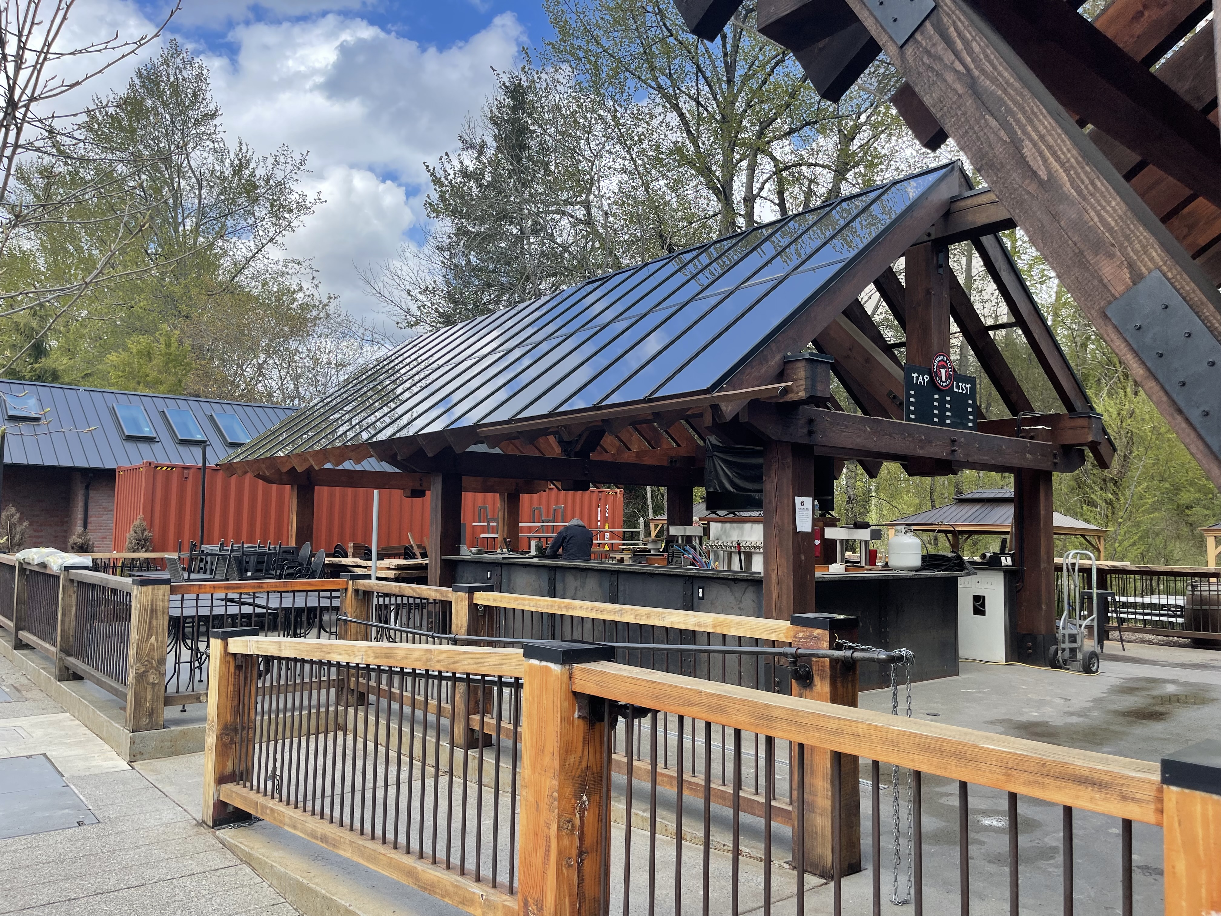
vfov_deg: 53.1
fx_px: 917
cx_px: 610
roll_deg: -0.9
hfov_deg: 67.3
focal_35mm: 26
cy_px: 458
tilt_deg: +3.5
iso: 32
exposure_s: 1/1323
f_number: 1.6
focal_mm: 5.1
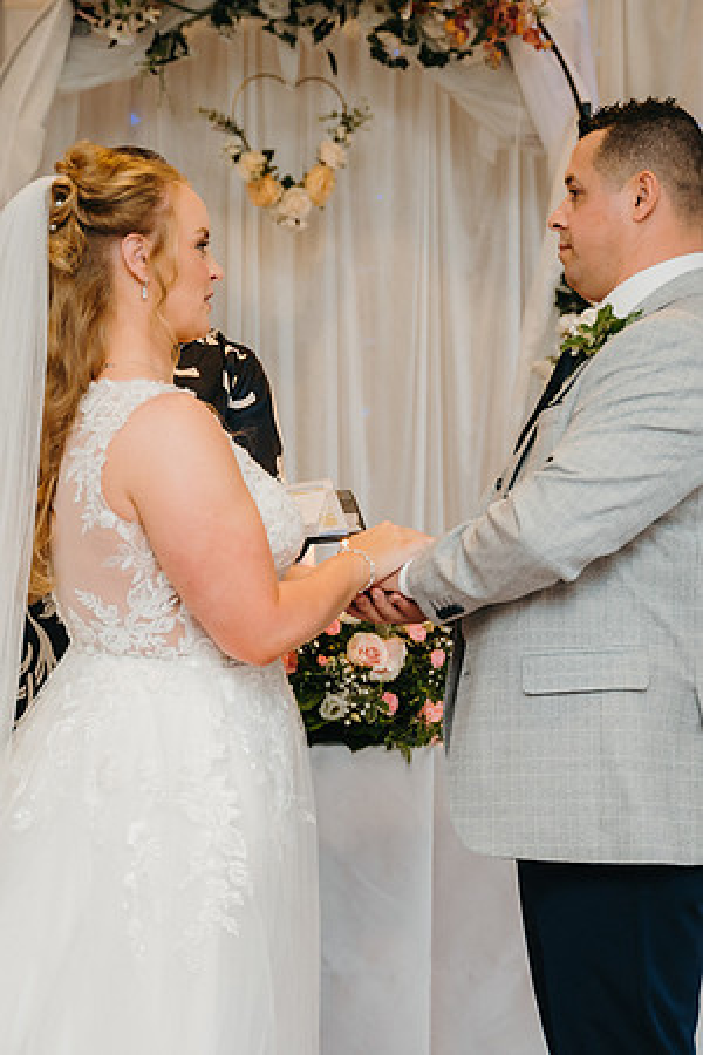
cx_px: 352
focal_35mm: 75
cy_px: 528
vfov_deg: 27.0
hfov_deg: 18.2
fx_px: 2197
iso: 800
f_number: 2.8
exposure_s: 1/160
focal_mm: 50
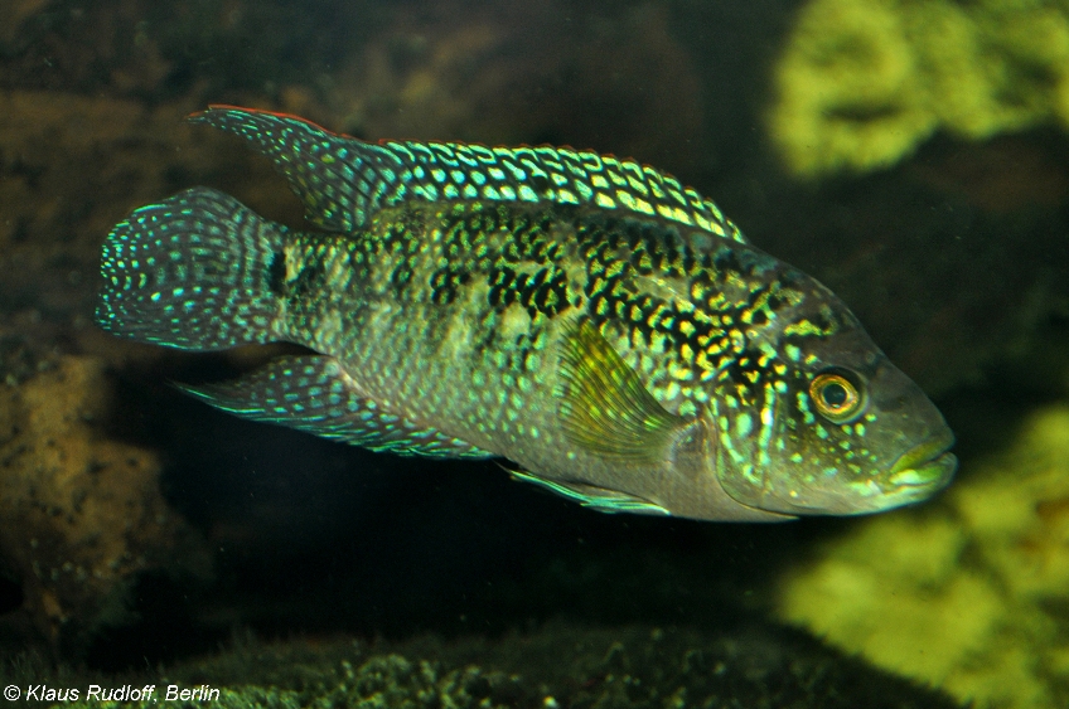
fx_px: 4448
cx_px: 534
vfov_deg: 9.1
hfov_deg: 13.7
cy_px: 354
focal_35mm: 150
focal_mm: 100
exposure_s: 1/200
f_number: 9
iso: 400
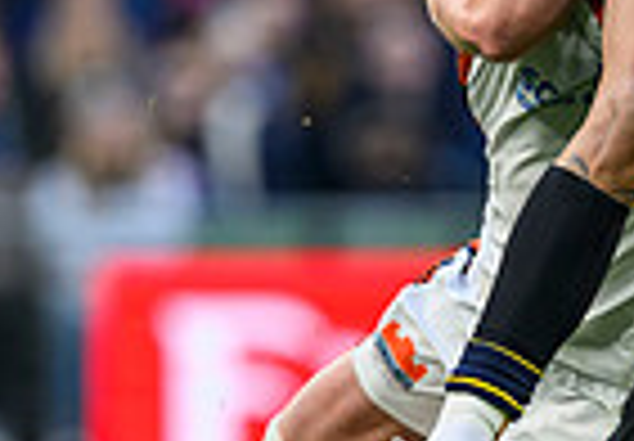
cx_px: 939
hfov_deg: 0.9
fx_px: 40380
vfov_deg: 0.6
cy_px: 63
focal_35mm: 2263
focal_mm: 400
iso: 1250
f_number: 4
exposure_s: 1/1600
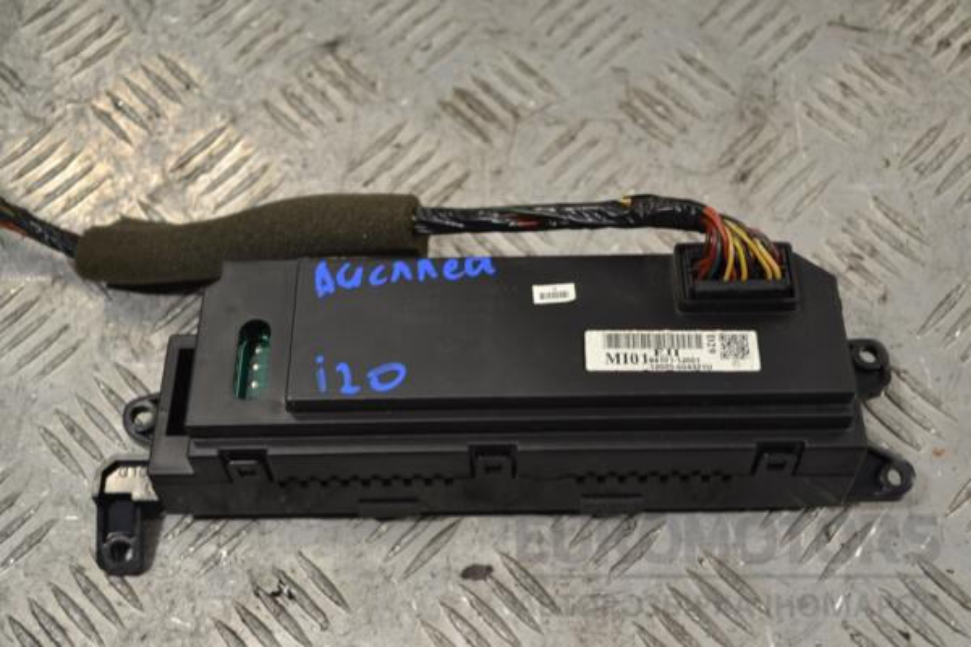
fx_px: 1295
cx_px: 486
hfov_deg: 41.1
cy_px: 324
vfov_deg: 28.1
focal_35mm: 48
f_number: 4.8
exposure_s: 1/30
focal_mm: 32
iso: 100
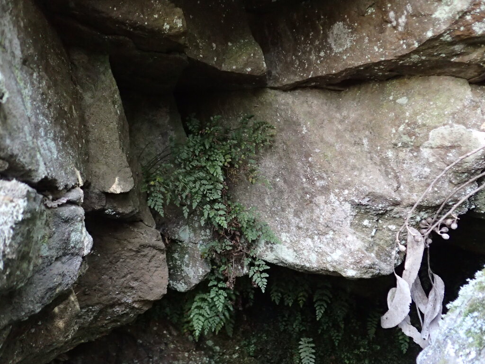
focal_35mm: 30
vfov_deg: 46.8
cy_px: 182
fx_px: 420
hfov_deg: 60.0
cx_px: 242
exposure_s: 1/30
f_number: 2.3
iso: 800
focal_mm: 5.5
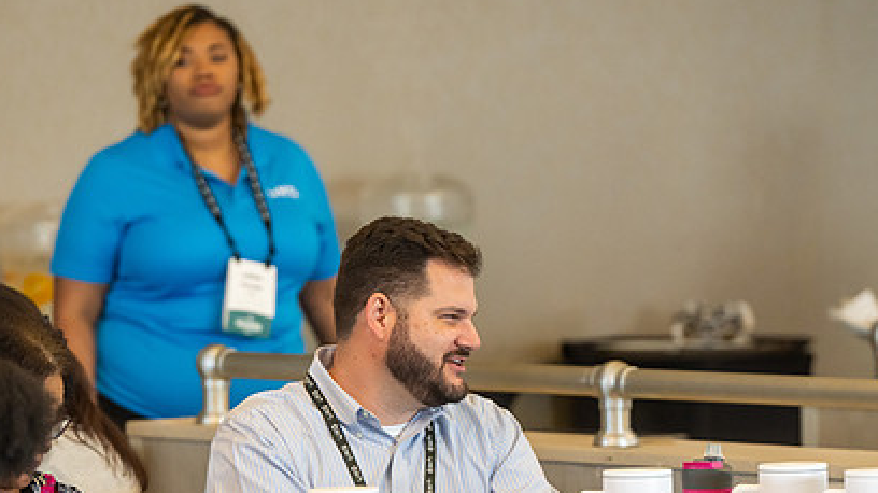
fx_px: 6934
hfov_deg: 7.2
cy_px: 389
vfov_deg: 4.1
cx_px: 476
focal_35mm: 298
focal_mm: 200
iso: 1250
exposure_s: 1/125
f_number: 2.8
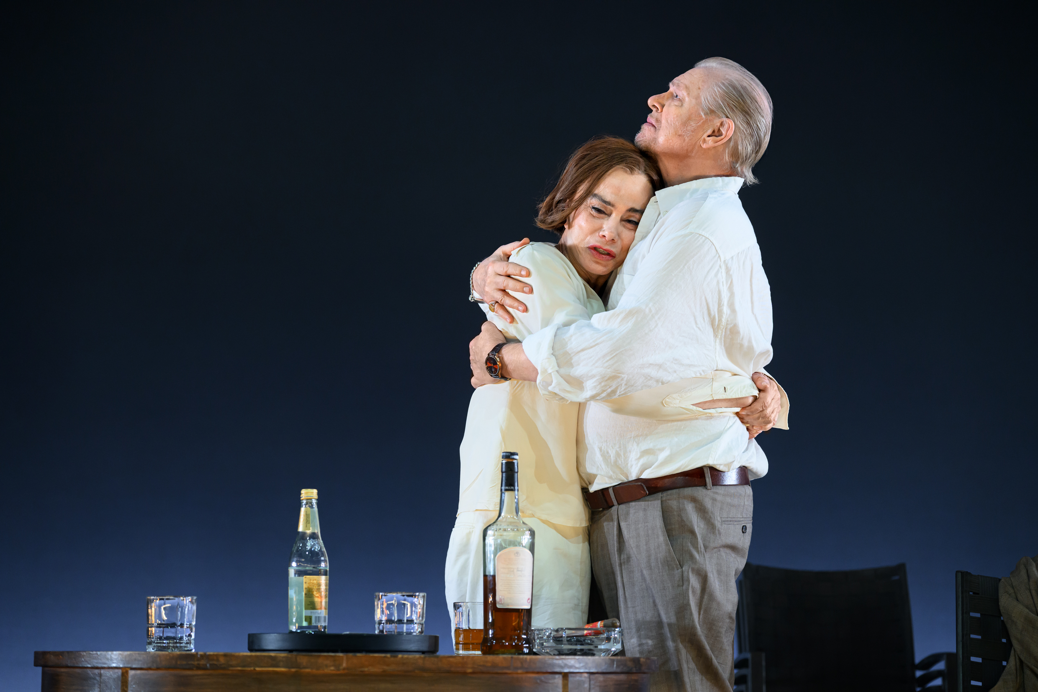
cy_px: 346
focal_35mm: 85
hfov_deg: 23.9
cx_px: 519
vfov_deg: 16.1
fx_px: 2450
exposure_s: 1/320
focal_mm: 85
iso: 2000
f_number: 4
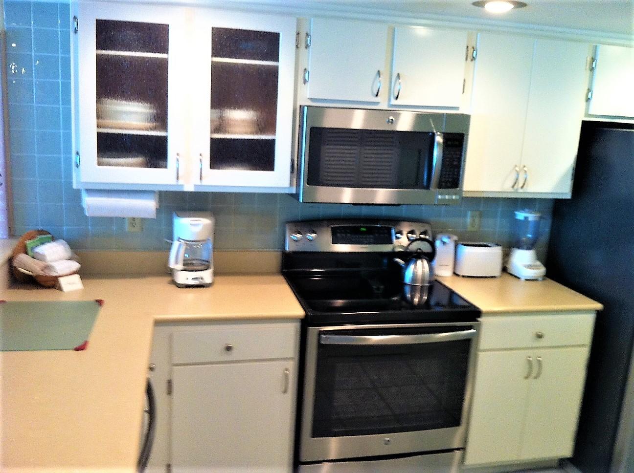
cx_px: 317
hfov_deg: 52.7
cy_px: 236
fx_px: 640
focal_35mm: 35
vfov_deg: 40.6
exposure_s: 1/17
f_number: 2.8
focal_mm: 3.85
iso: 160
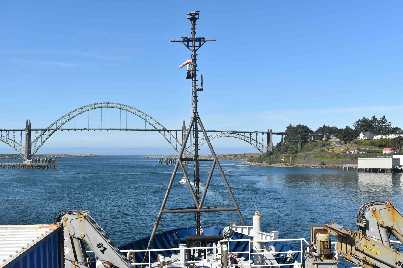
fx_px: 437
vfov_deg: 34.2
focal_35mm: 39
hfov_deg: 49.6
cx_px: 202
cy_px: 134
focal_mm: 26
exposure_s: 1/320
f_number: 9
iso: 100
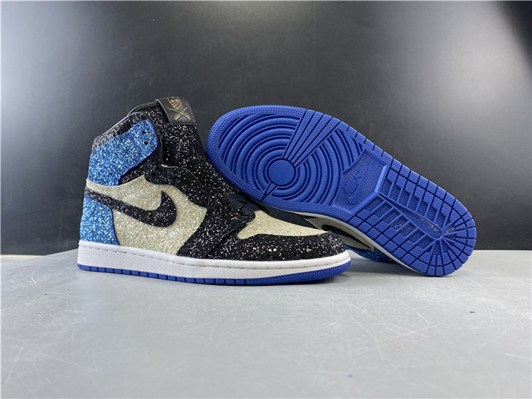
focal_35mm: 26
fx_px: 400
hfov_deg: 67.3
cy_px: 200
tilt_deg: +3.1
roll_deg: +0.2
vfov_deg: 53.1
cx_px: 266
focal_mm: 4.25
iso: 80
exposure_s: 1/50
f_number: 1.8
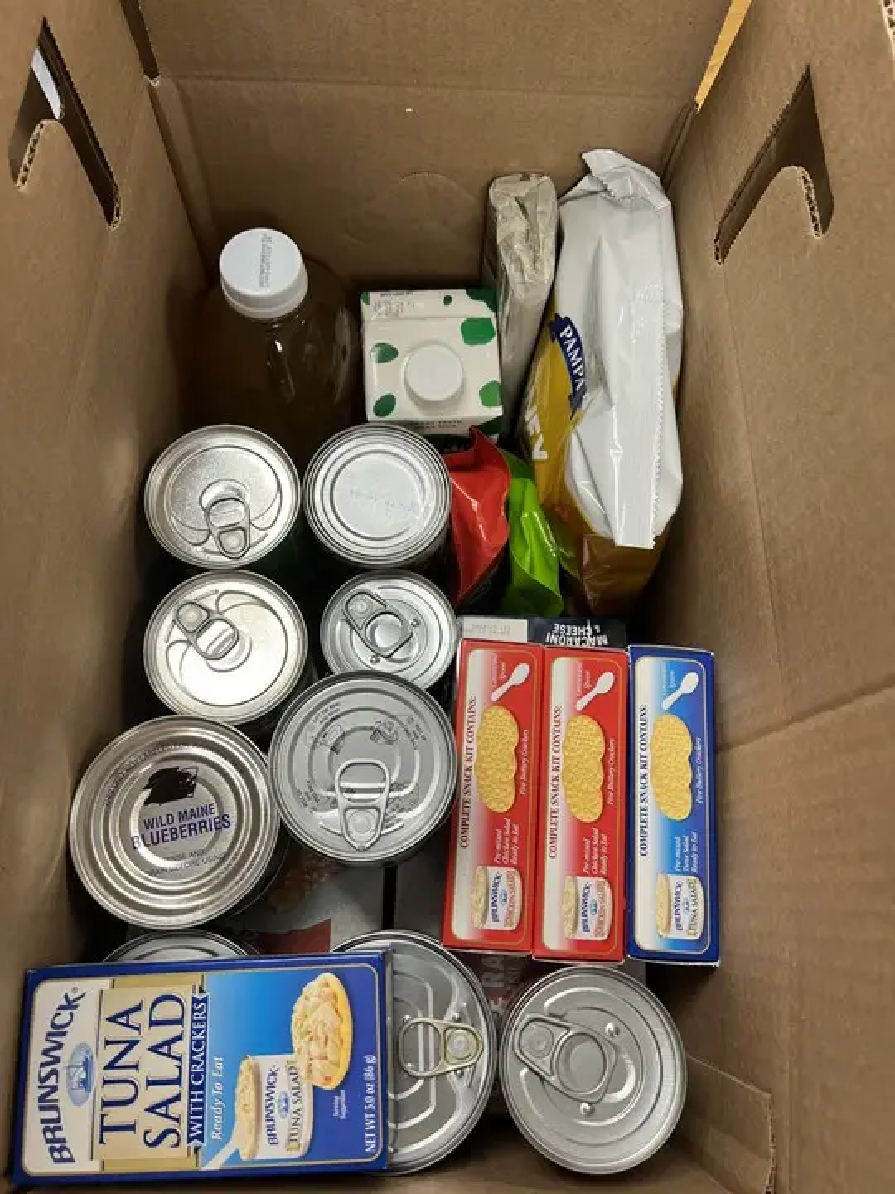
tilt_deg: -71.0
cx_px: 448
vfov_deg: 67.3
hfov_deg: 53.1
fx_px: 896
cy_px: 597
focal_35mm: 26
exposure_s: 1/120
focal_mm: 5.7
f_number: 1.5
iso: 100
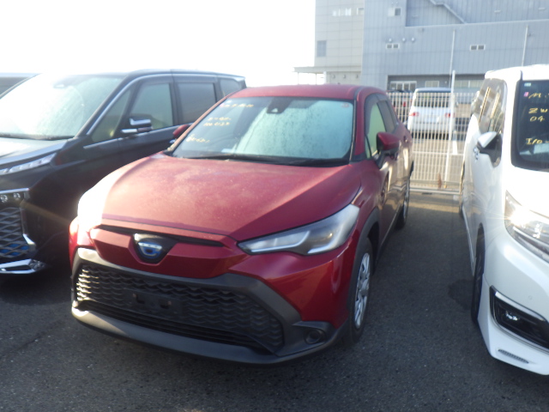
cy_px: 206
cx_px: 274
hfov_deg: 63.4
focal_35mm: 28
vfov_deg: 49.7
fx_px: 444
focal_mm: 5
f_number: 4.2
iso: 125
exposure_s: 1/160
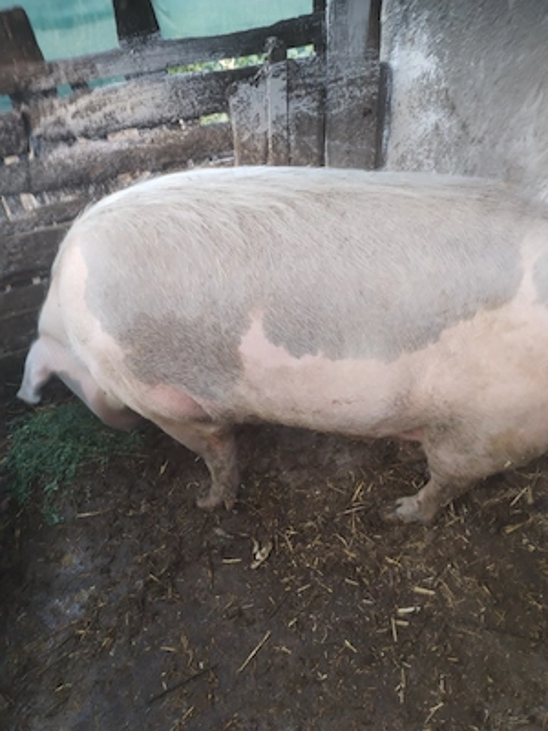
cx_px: 274
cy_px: 366
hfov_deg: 48.2
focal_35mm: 29
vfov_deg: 61.7
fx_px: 612
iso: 329
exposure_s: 1/50
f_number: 1.8
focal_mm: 4.75
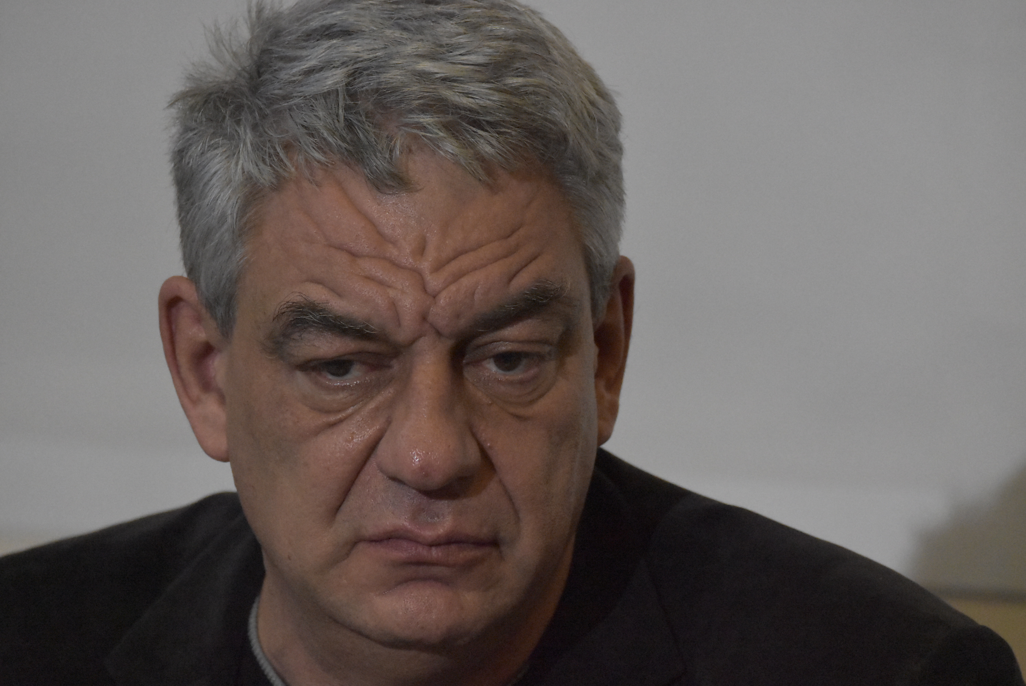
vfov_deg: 2.2
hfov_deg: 3.3
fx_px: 17968
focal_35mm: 630
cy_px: 343
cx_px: 513
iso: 11400
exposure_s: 1/250
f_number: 6
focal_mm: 420
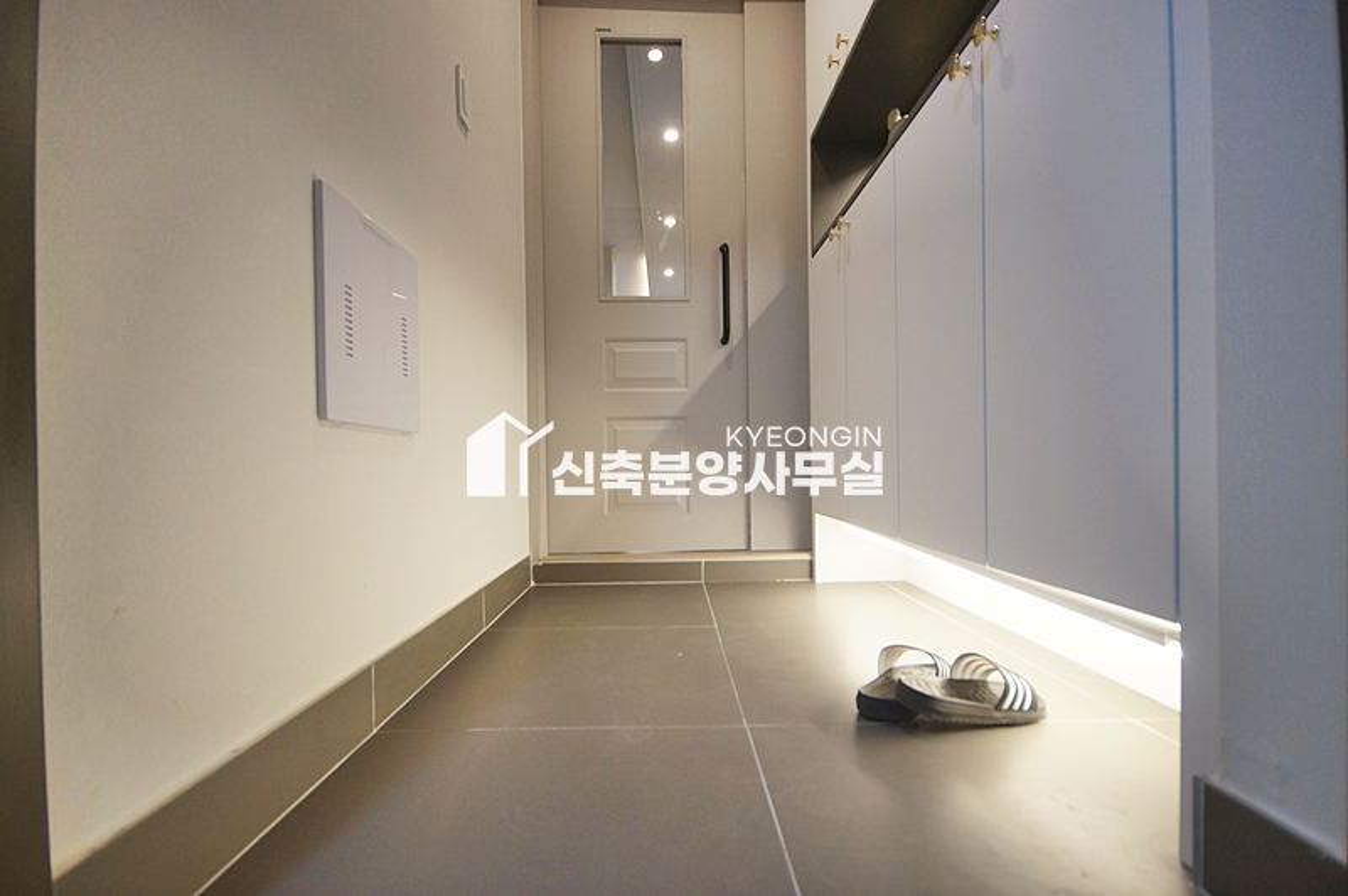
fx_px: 617
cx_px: 674
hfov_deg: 95.0
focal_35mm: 16
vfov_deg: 72.0
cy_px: 448
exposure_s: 1/60
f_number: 4
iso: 800
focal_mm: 11
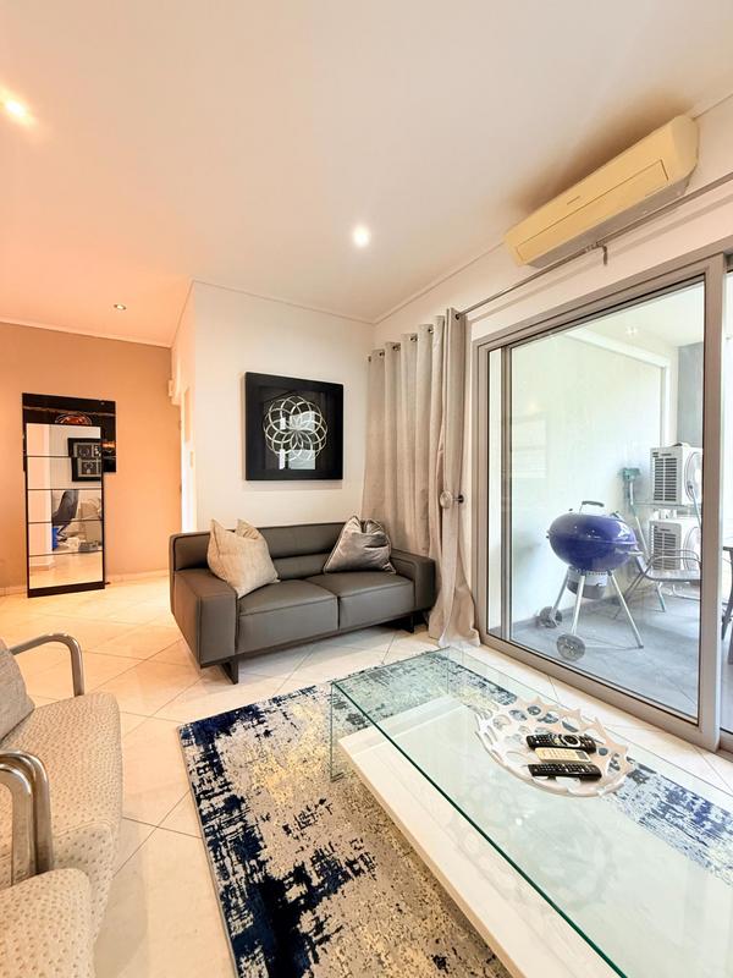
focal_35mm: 14
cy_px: 489
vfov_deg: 102.1
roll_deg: -0.4
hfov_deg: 85.7
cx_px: 366
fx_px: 395
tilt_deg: -1.0
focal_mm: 2.22
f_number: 2.2
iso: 320
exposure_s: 1/50
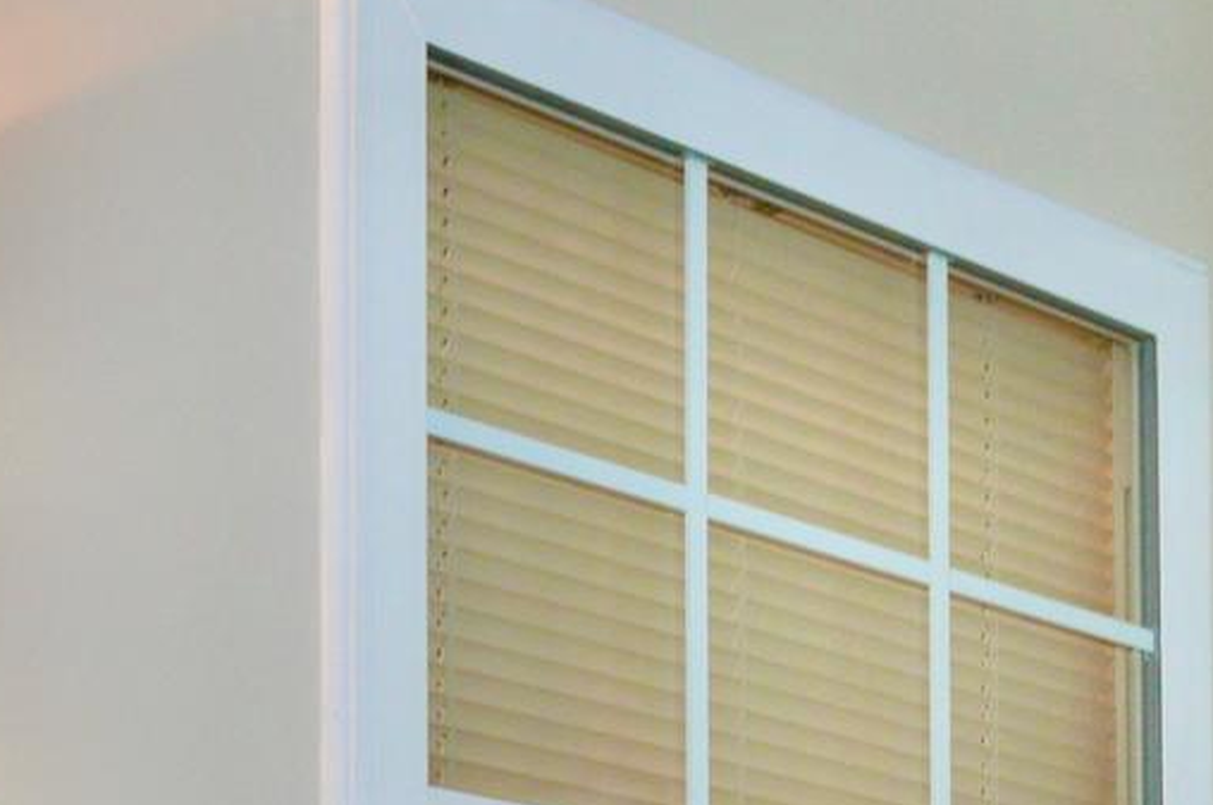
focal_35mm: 121
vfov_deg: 10.5
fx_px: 4071
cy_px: 1489
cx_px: 1075
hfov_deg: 16.7
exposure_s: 1/80
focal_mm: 20
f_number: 4
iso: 400
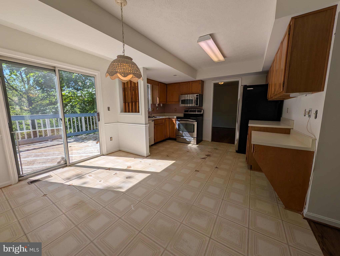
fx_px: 118
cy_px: 128
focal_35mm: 12
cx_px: 170
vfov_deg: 94.6
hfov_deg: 110.5
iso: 52
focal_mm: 2.02
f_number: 1.7
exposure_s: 1/1828
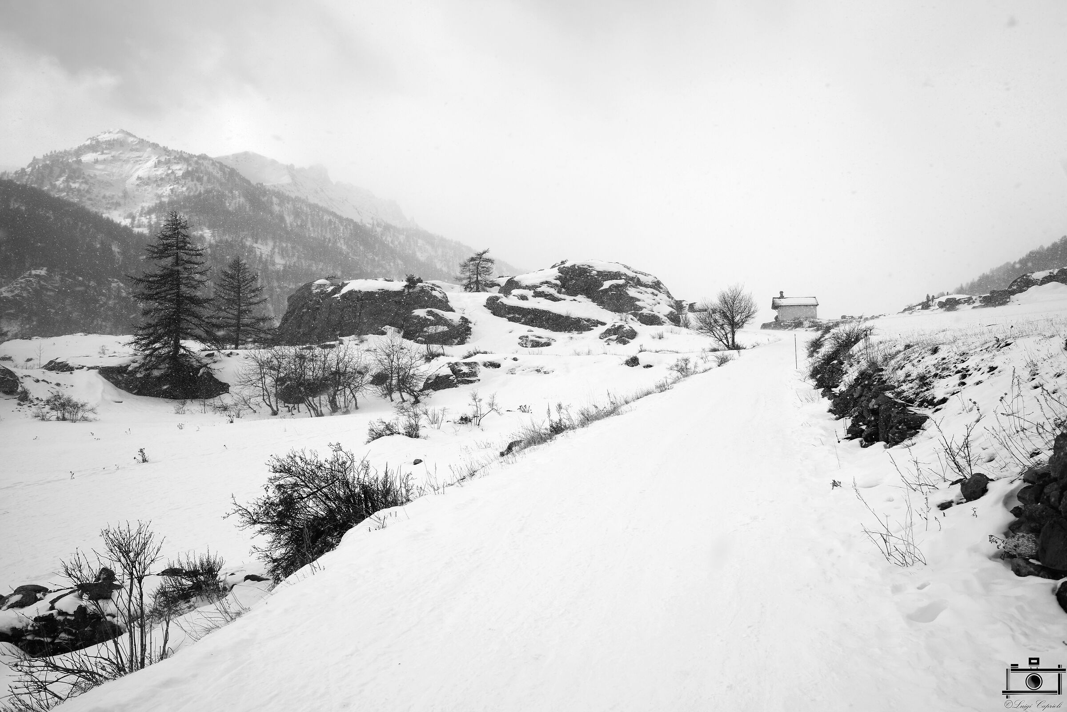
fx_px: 474
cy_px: 356
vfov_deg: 73.8
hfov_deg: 96.7
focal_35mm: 16
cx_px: 534
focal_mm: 16
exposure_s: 1/250
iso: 64
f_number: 8
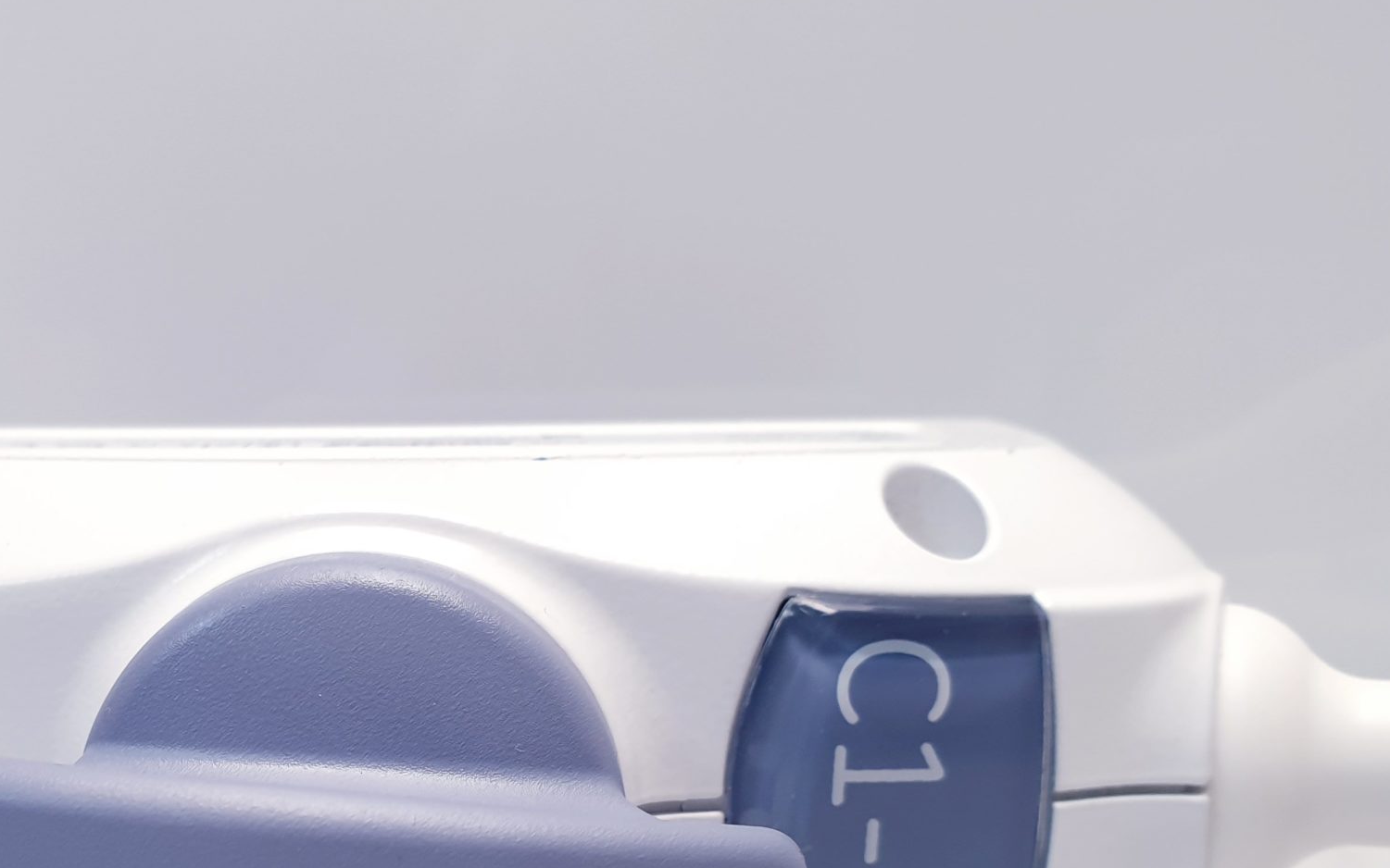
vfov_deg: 26.9
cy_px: 684
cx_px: 336
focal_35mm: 47
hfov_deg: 41.3
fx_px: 1780
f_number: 2.4
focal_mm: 4.3
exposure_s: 1/50
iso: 64
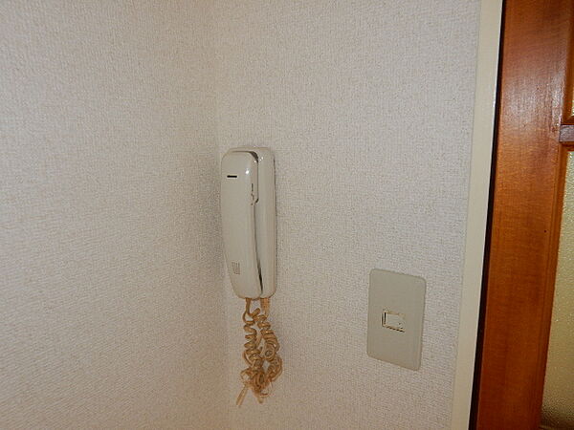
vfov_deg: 54.9
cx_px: 287
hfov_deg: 69.4
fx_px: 415
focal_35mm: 25
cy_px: 215
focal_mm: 4.5
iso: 200
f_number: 3.7
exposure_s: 1/30
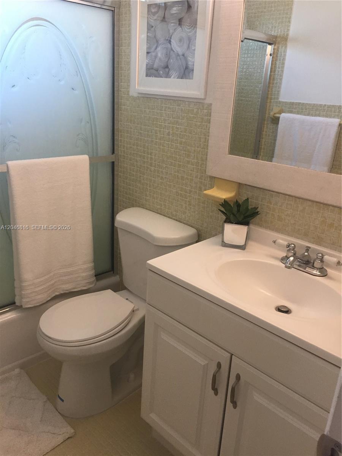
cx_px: 171
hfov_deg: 48.2
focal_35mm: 29
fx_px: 382
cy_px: 228
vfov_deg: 61.7
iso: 50
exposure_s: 1/30
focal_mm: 4.15
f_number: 2.2
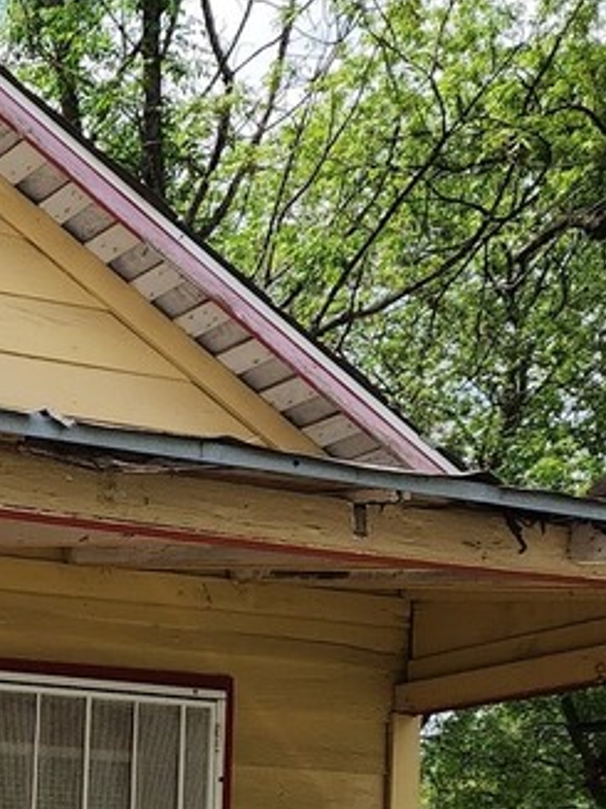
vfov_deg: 23.7
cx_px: -366
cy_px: 930
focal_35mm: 76
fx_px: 1775
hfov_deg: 17.1
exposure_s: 1/692
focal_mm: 6.4
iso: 12
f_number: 1.8
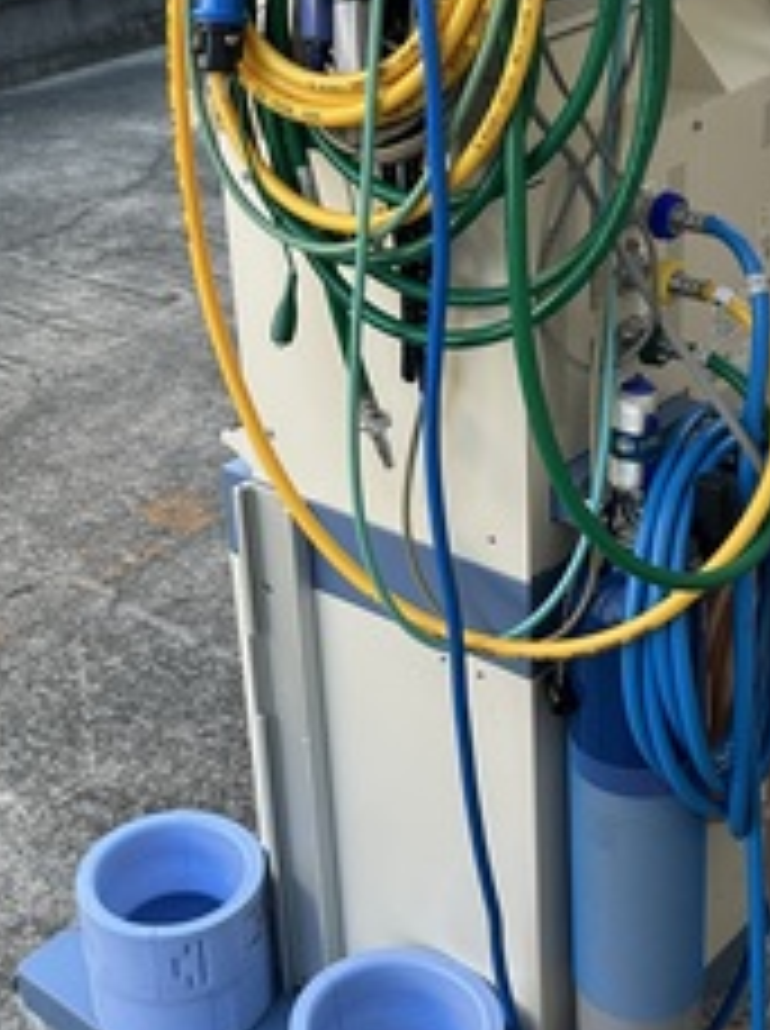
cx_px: 329
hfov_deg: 26.0
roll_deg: +5.6
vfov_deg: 34.3
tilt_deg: -24.2
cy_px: 409
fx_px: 1666
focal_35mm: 56
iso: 80
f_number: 1.78
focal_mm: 6.86
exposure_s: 1/312
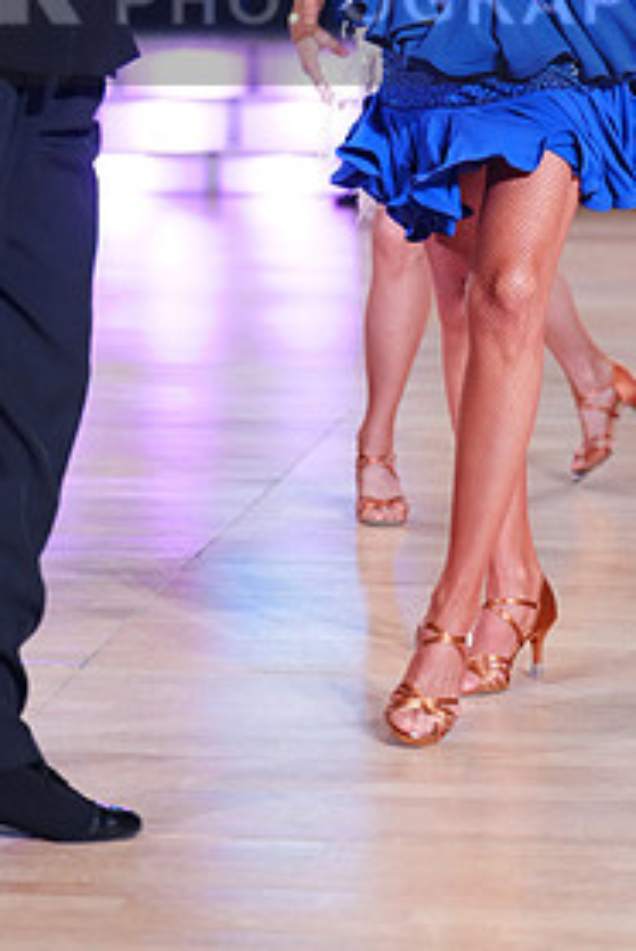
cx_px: 323
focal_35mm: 146
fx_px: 3859
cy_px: -27
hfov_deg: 9.4
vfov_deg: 13.8
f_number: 2.8
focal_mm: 70
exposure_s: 1/400
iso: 2000
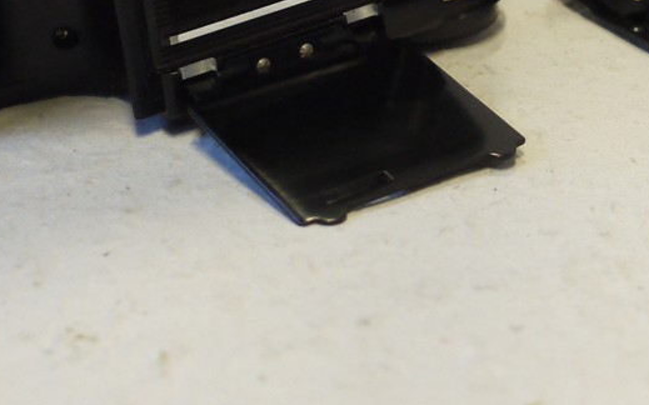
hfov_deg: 20.9
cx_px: 538
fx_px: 1733
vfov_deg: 13.0
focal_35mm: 98
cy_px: -70
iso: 800
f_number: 4.5
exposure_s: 1/125
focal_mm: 20
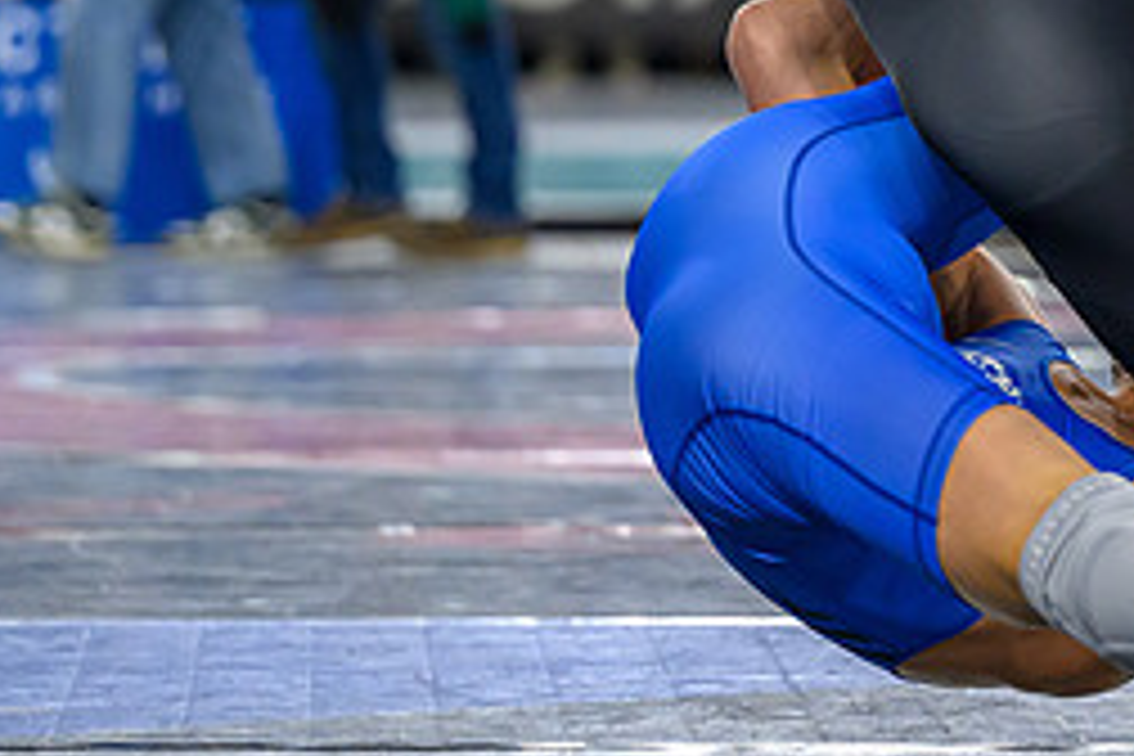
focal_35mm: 379
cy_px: -275
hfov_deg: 5.4
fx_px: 11938
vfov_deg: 3.6
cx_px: 1438
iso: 1800
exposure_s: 1/800
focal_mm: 115
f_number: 2.8
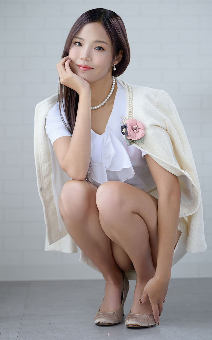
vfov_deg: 22.1
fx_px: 869
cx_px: 119
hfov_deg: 13.9
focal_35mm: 94
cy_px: 157
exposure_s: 1/160
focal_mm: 85
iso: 640
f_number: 2.7
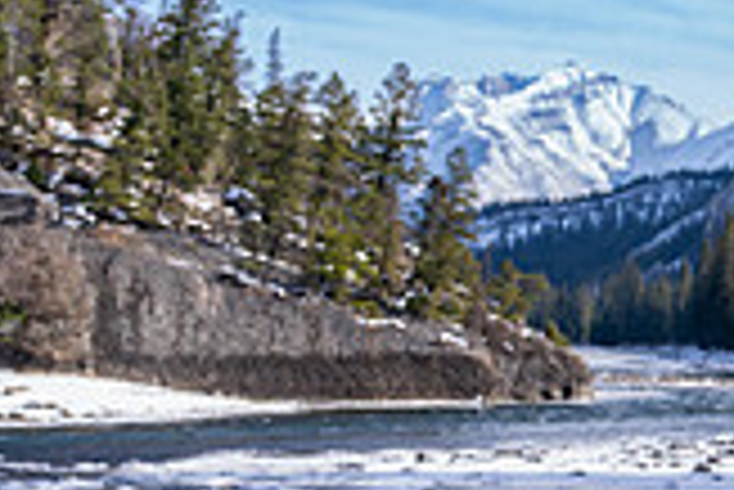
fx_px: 2184
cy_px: 425
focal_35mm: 107
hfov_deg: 18.1
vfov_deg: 12.7
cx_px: 901
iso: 50
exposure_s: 1/400
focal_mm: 30
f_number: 3.5
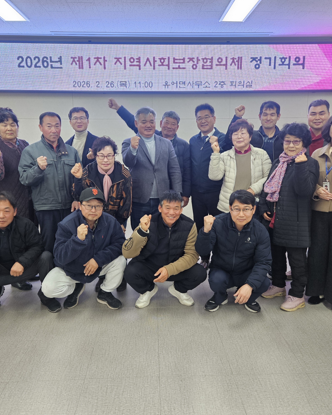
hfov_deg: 48.5
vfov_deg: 58.8
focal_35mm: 30
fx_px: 368
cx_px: 165
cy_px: 207
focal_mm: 5.4
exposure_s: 1/120
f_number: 1.8
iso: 200
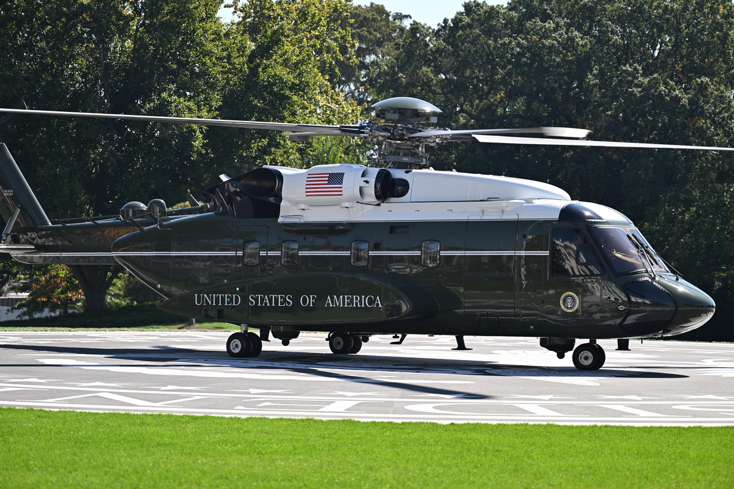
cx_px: 367
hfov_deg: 20.8
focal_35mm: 98
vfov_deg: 14.0
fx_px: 1998
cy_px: 244
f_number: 4
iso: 140
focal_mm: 98
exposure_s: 1/800
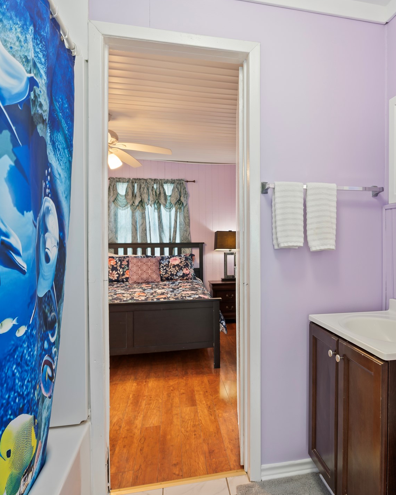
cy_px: 248
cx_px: 250
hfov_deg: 60.0
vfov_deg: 72.6
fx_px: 337
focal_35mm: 23
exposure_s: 1/2
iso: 125
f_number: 5.6
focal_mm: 16
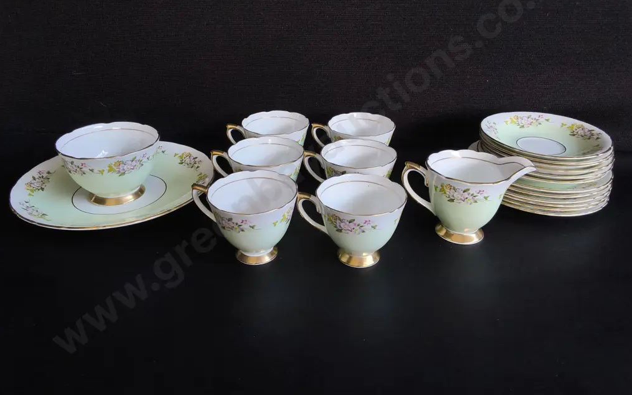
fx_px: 500
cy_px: 157
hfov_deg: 64.6
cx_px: 314
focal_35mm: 29
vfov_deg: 42.9
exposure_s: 1/100
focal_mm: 2.87
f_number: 2
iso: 160
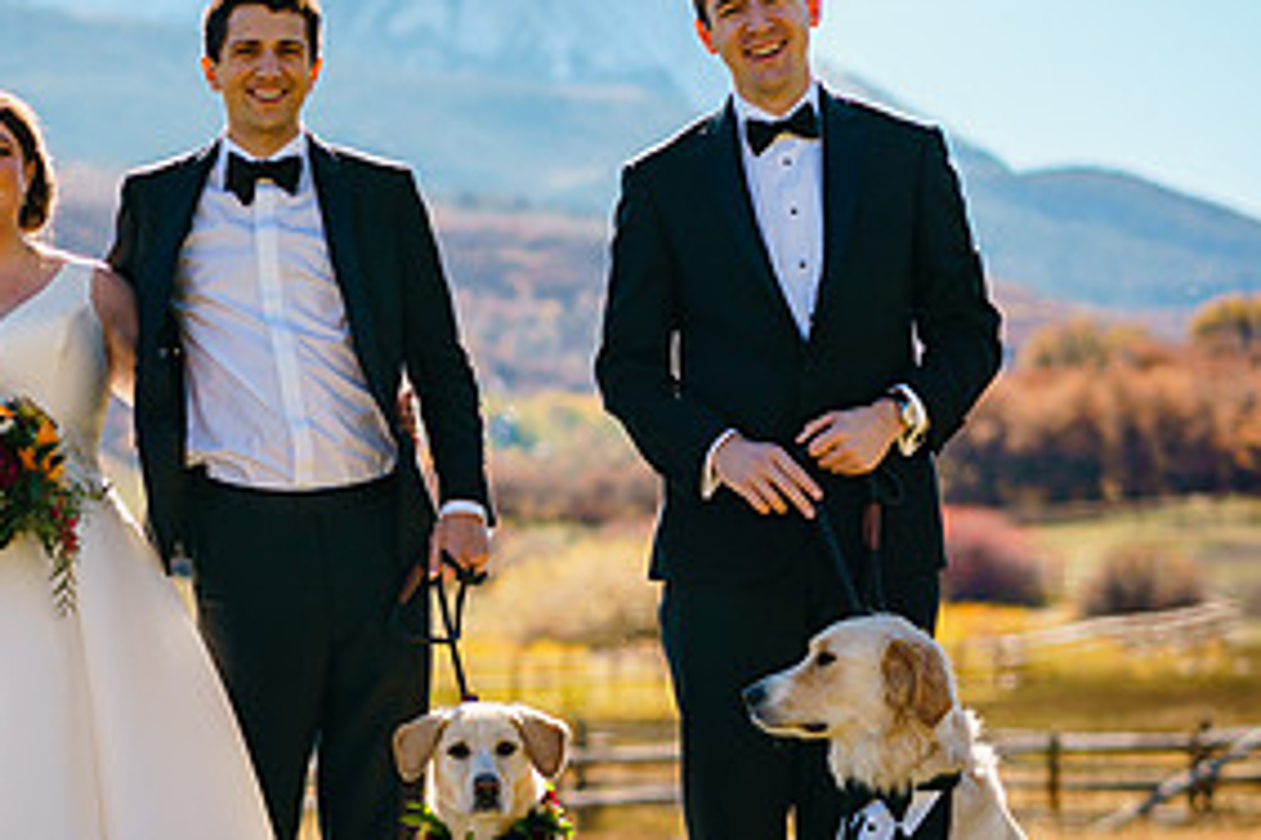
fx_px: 6129
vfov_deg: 7.8
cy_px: 413
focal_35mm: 175
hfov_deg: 11.7
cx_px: 165
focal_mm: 85
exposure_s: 1/3200
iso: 200
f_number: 2.8
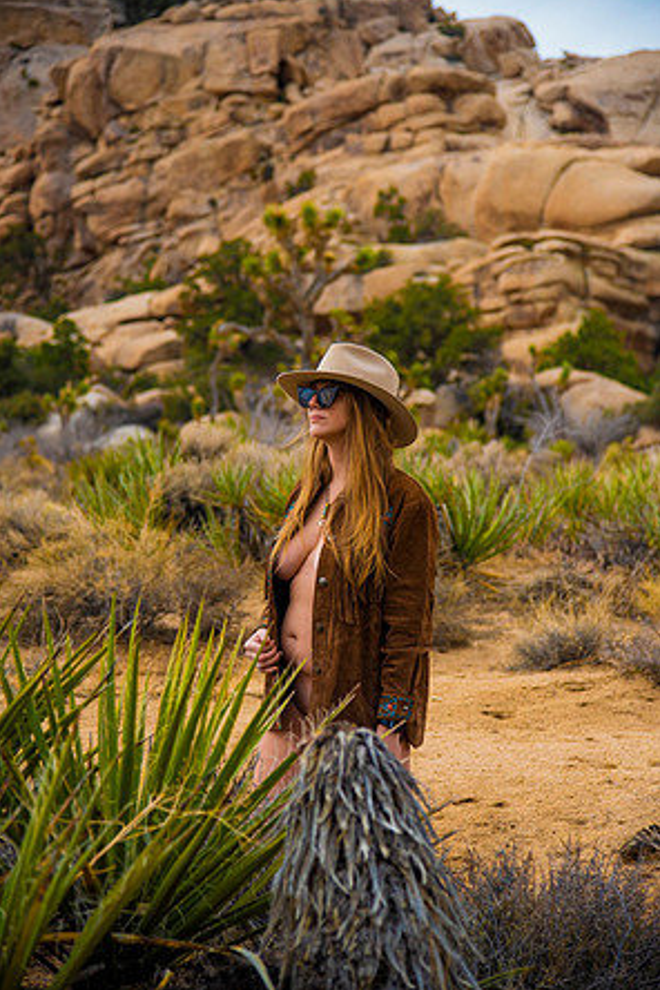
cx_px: 330
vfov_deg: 25.7
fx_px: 2172
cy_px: 491
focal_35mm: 79
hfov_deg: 17.3
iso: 100
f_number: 4
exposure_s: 1/1600
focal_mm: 78
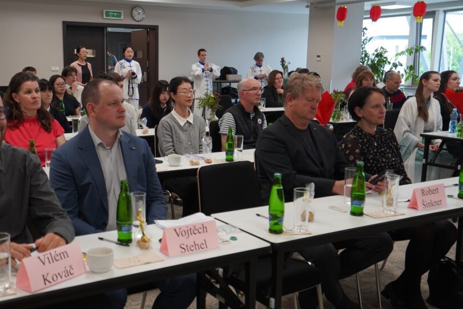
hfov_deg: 44.3
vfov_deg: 30.5
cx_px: 183
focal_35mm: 44
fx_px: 566
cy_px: 168
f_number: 4
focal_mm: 35
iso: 640
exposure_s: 1/160
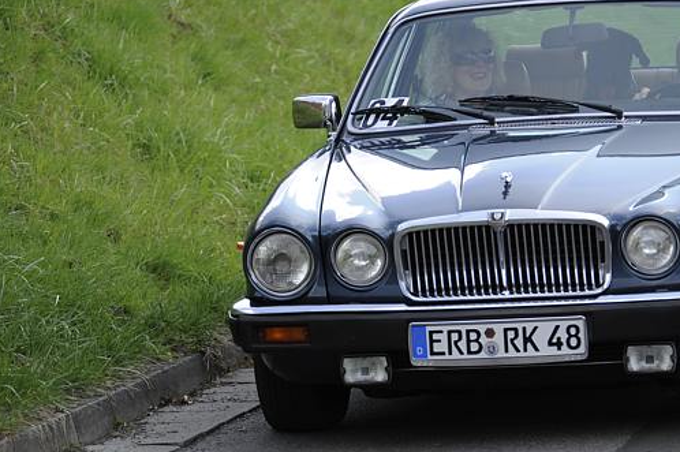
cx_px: 497
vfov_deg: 4.9
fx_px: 5302
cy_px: 228
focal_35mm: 281
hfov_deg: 7.3
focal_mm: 175
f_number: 5
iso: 320
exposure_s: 1/400
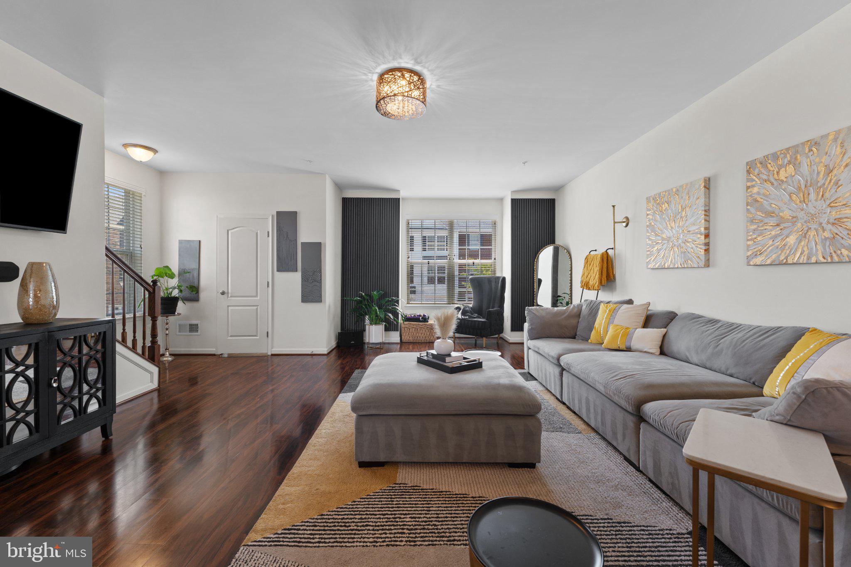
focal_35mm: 15
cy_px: 284
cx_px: 426
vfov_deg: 77.7
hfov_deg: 100.8
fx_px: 352
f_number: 8
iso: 100
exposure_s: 1/5
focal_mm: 14.9
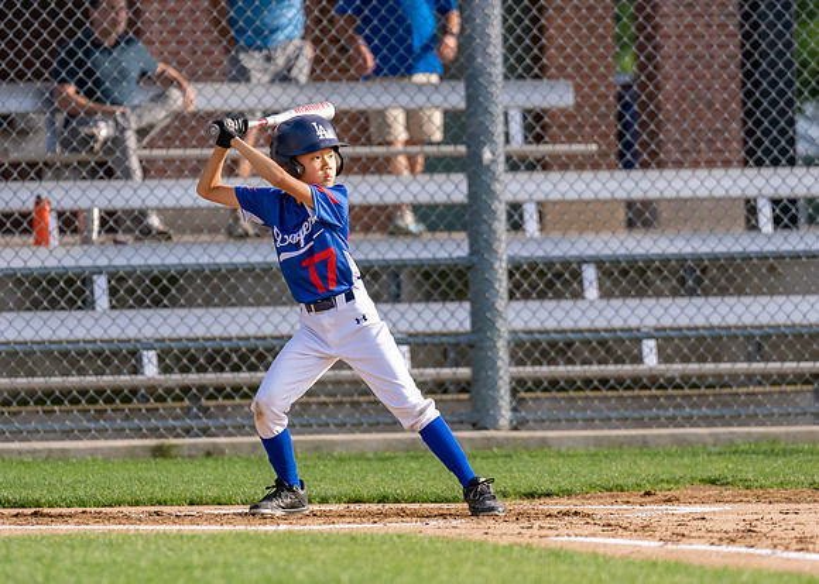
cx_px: 337
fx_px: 8540
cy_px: 268
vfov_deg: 3.9
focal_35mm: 367
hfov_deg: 5.5
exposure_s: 1/2500
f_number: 2.8
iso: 320
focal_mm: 200
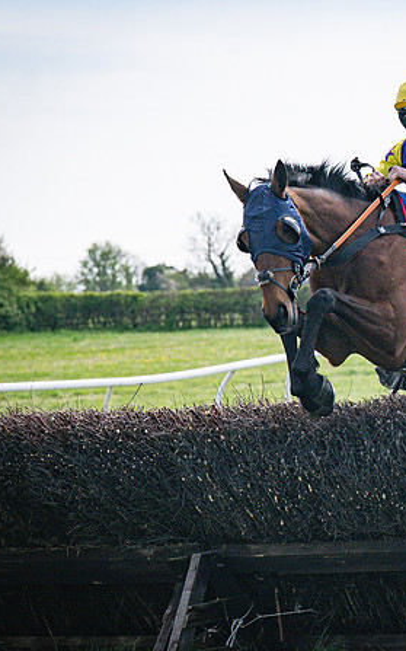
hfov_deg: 5.7
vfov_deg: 9.2
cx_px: 472
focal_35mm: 228
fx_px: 4040
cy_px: 259
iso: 400
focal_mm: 100
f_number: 5
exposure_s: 1/4000
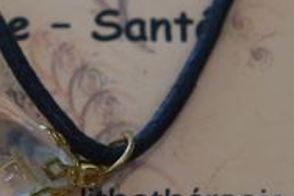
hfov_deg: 8.4
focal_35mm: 246
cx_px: 67
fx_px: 2007
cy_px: 53
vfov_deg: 5.6
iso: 3200
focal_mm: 50
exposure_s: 1/60
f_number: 5.6
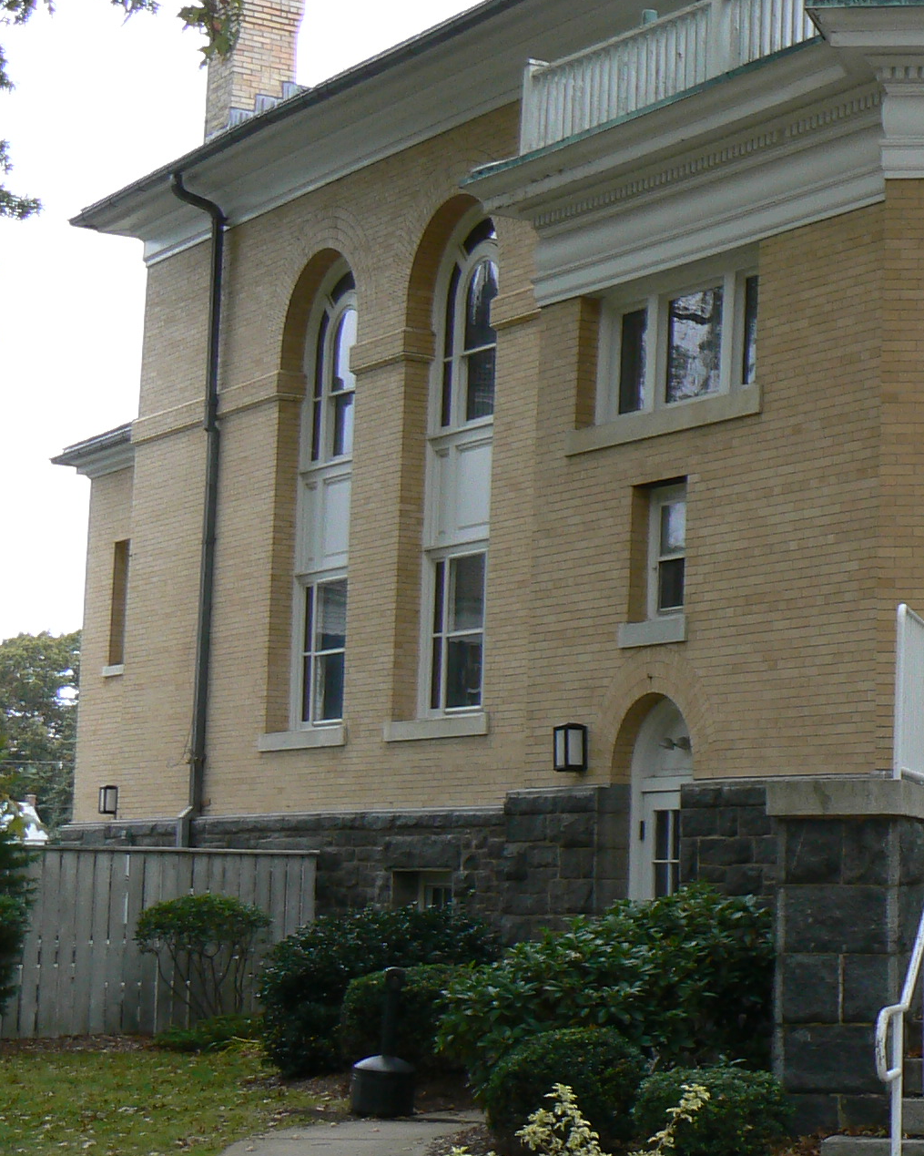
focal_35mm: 78
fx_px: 2667
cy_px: 513
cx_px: 1273
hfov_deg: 18.1
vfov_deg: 24.4
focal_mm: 6
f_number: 5.6
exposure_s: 1/100
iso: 80
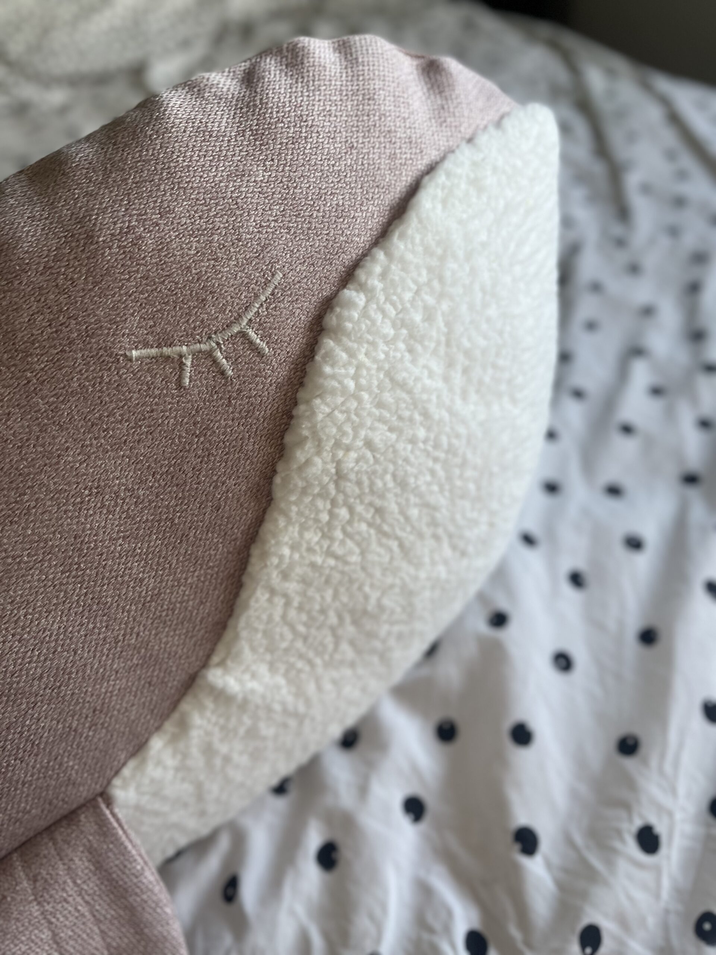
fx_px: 717
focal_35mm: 26
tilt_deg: -47.1
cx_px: 358
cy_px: 478
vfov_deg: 67.3
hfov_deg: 53.1
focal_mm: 5.1
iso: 64
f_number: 1.6
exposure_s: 1/122
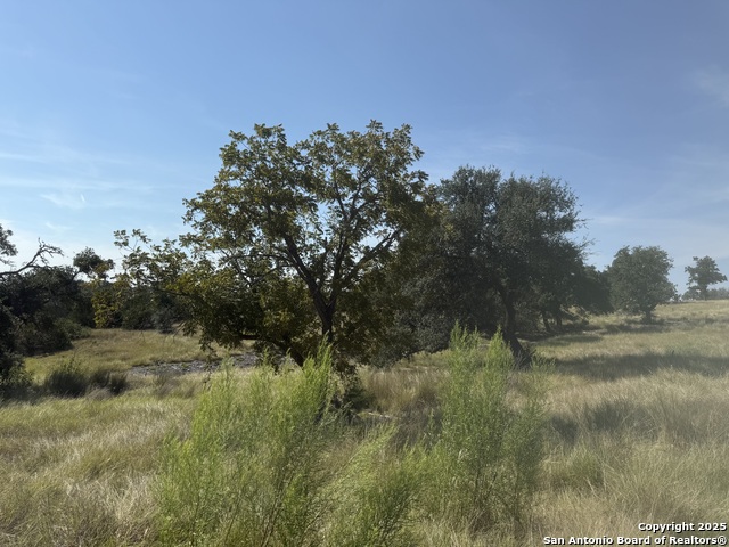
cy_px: 274
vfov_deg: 56.8
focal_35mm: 24
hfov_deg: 71.6
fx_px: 505
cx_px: 364
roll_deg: -1.5
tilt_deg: +2.5
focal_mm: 6.76
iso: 80
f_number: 1.78
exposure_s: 1/6711
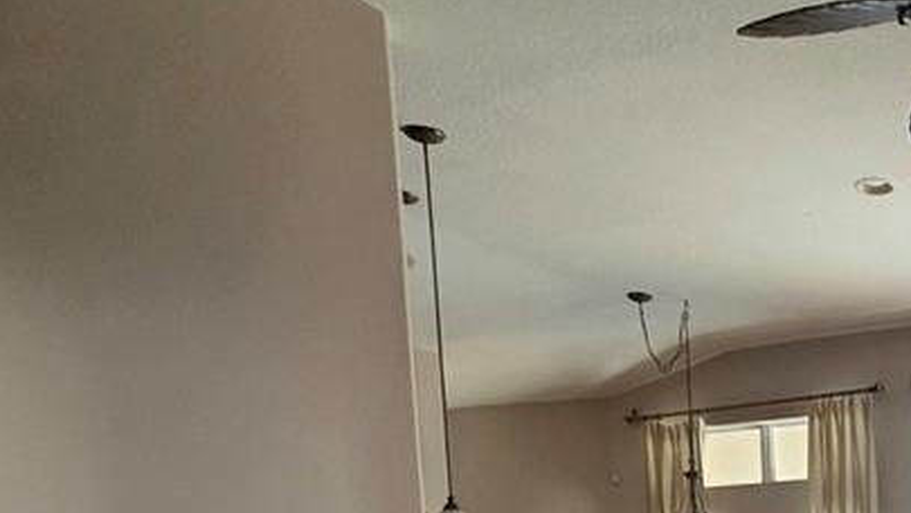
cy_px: 803
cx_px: 969
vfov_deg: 22.4
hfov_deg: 40.4
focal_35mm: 42
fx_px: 1015
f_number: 1.9
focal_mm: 2.2
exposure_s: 1/60.2
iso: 500
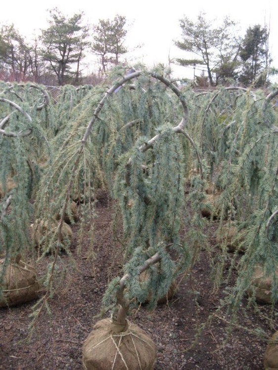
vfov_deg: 51.3
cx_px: 139
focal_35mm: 36
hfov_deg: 39.7
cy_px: 185
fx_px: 385
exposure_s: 1/250
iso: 80
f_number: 3.1
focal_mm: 6.3
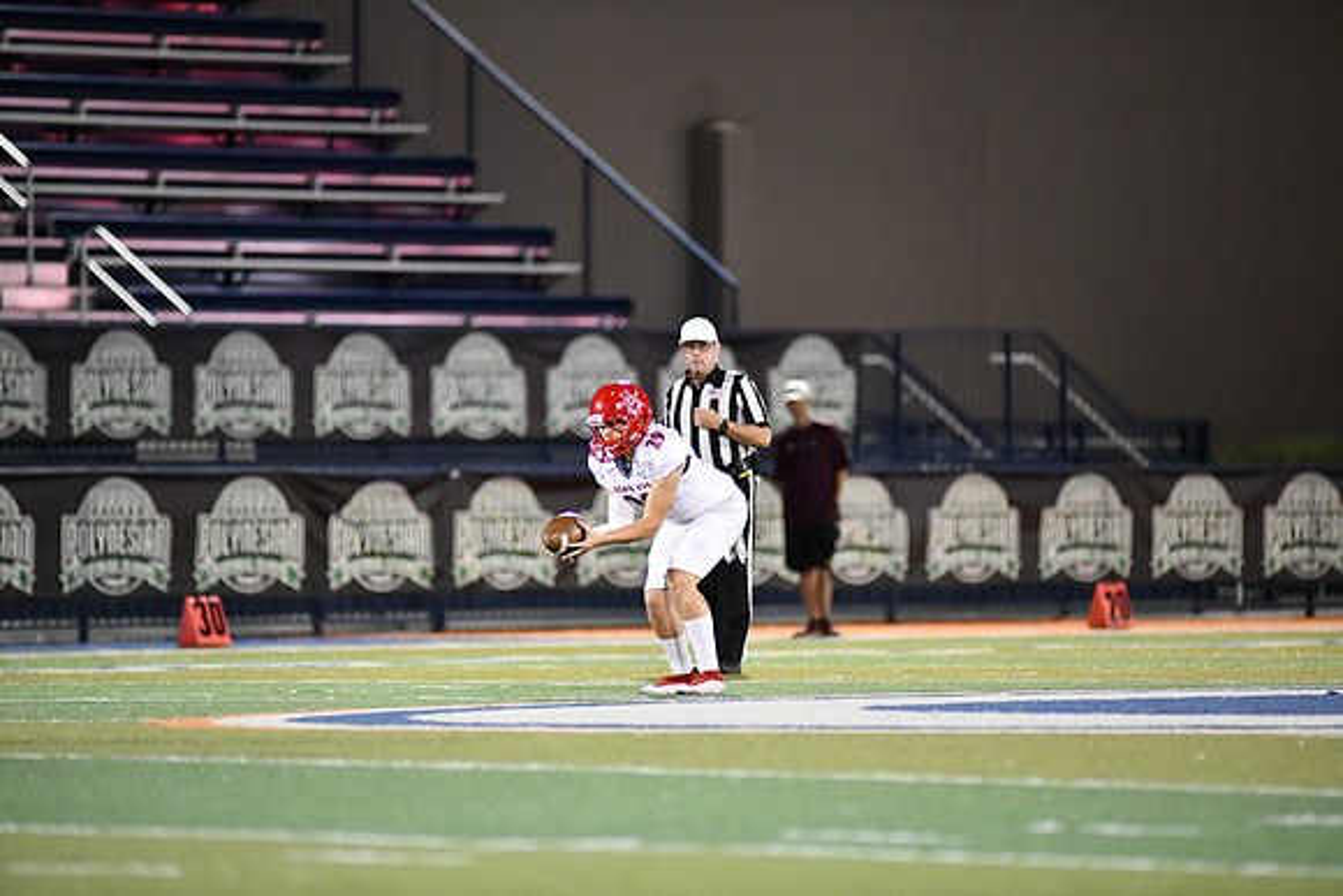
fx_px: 11194
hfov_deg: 6.9
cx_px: 672
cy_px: 448
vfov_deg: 4.6
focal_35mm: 300
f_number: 2.8
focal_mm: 300
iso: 5000
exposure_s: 1/1000
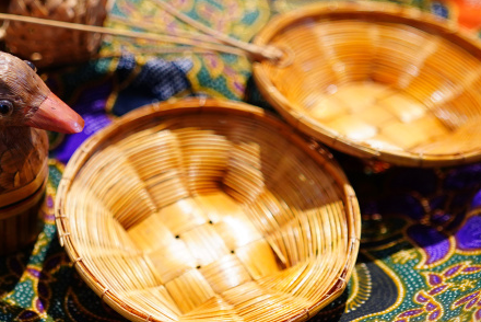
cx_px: 85
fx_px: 1243
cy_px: 62
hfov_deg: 21.6
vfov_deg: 14.6
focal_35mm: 93
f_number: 2
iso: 640
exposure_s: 1/200
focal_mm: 40
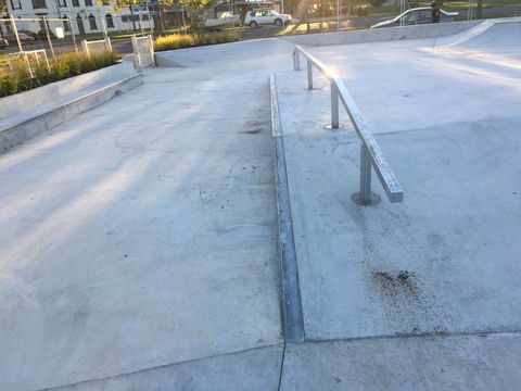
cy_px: 196
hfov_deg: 61.7
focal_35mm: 29
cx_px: 260
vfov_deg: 48.2
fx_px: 436
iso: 32
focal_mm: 4.15
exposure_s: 1/370
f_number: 2.2
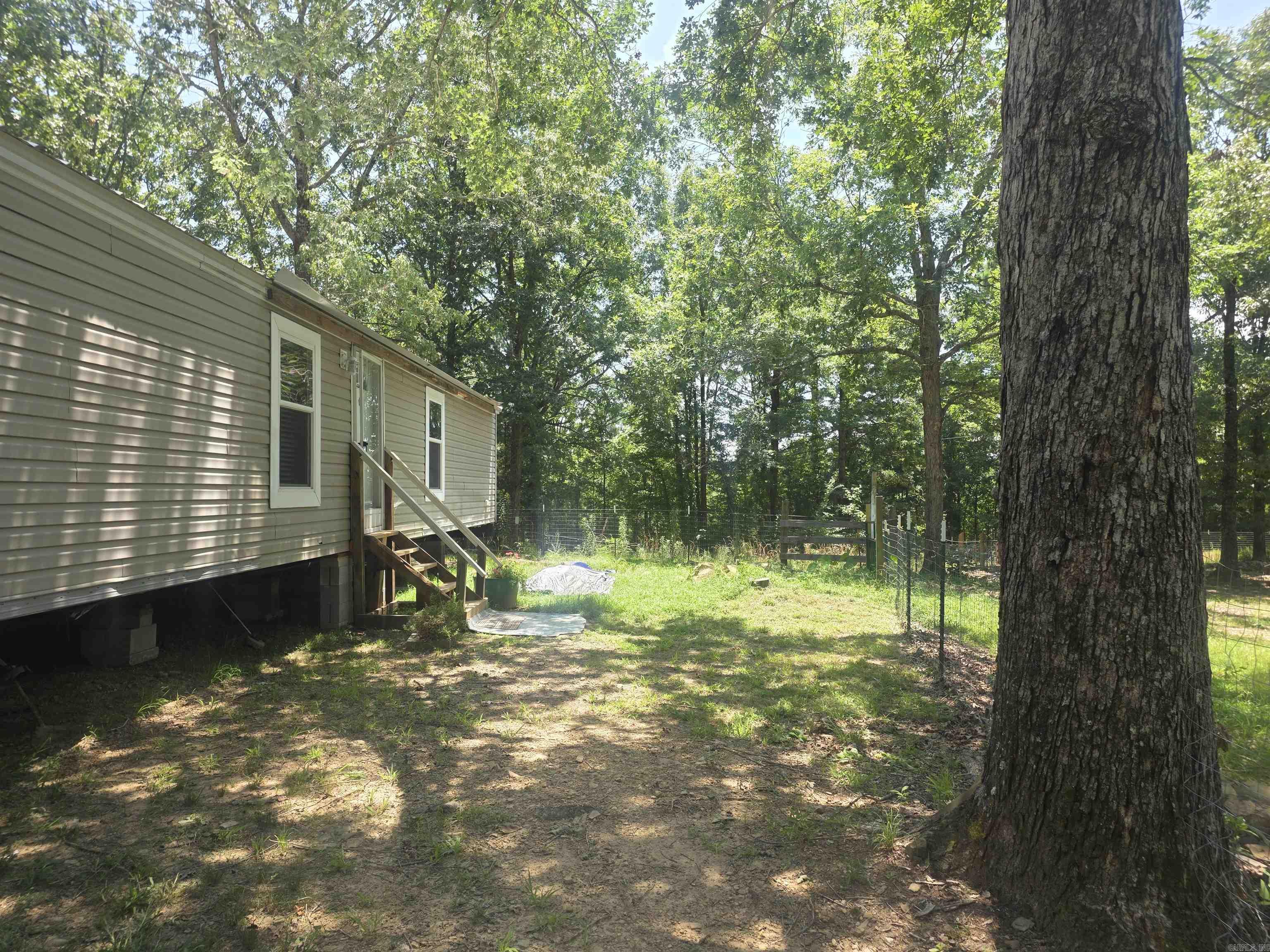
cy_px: 476
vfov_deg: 58.9
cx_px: 635
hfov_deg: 73.9
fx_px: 844
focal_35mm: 23
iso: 25
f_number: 1.7
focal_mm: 6.3
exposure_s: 1/359
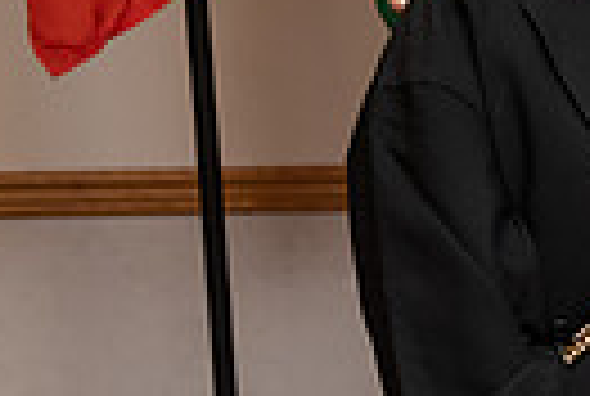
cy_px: 83
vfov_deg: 6.2
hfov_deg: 8.9
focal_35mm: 221
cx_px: 1058
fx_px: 3630
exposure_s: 1/200
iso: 2000
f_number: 6.3
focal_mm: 50
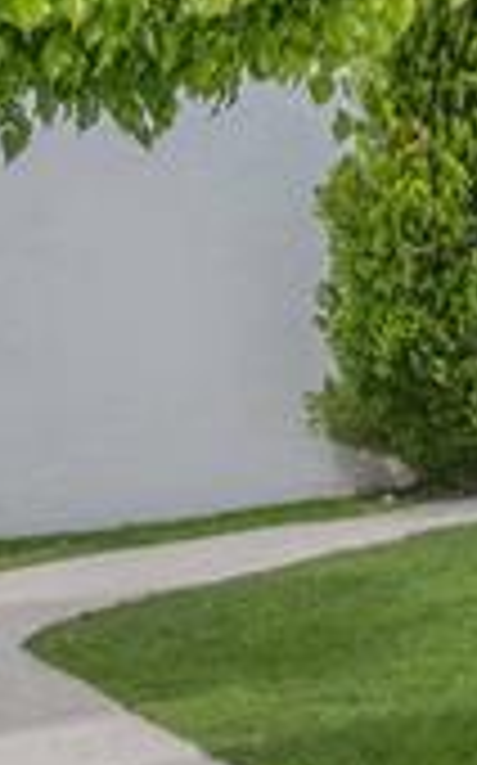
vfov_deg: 24.1
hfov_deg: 9.8
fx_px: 1792
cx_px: 1580
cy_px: 340
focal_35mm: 86
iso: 400
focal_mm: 14
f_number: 22
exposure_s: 1/125
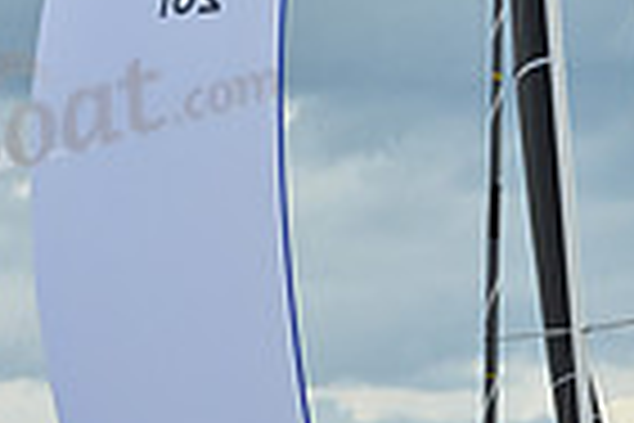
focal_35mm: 391
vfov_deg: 3.5
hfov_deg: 5.3
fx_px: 6885
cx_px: 515
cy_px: 320
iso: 250
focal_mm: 95
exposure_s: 1/800
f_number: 9
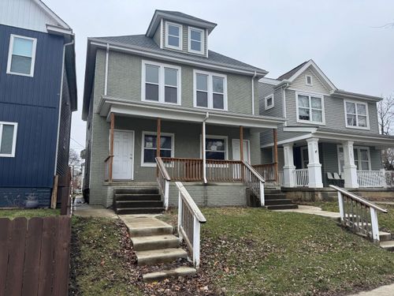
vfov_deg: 56.8
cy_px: 148
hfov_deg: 71.6
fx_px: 273
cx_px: 197
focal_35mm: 24
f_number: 1.78
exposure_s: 1/2041
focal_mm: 6.76
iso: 80
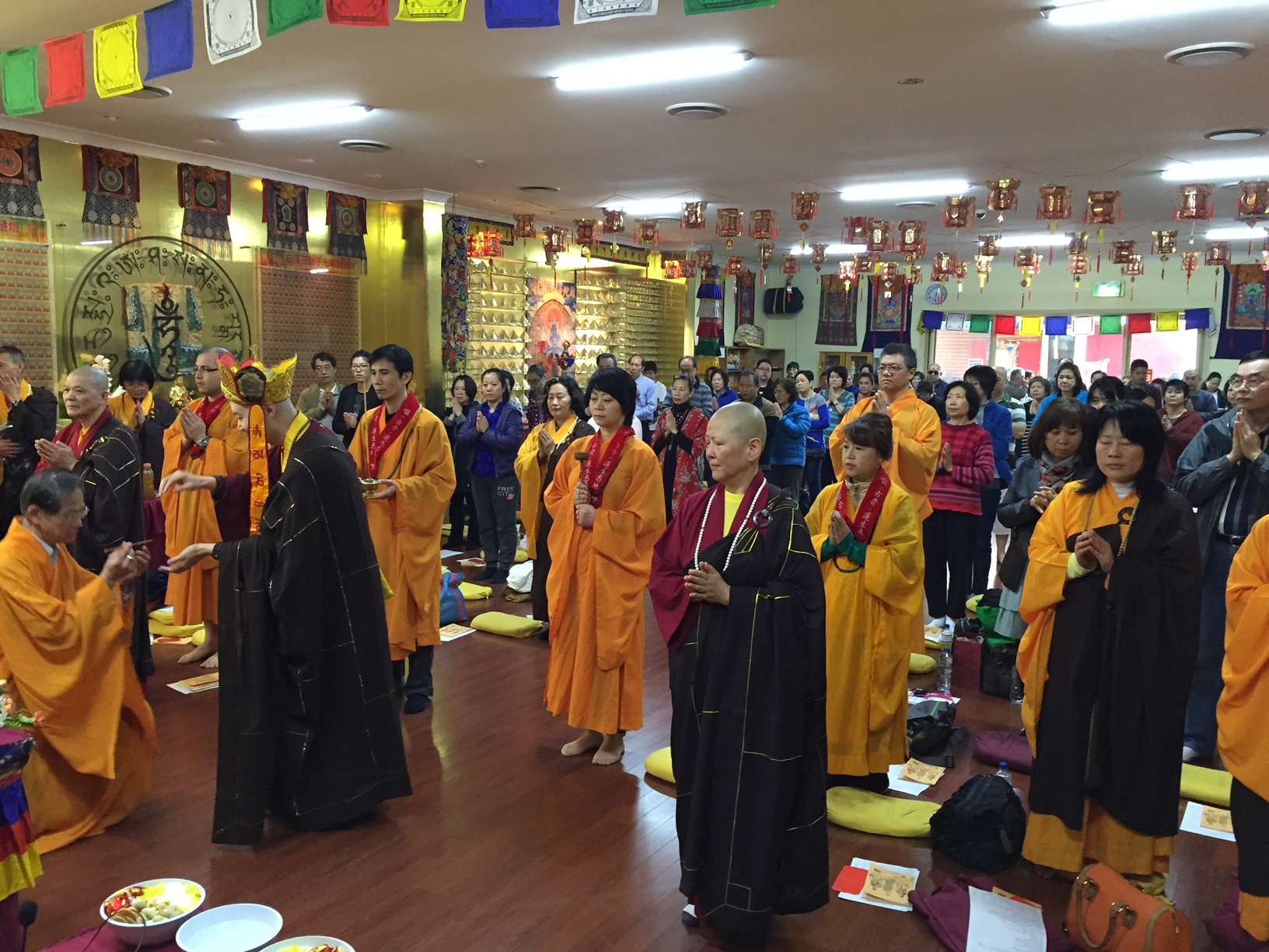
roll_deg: -3.2
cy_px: 476
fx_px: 1063
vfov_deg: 48.2
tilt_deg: -7.3
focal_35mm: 29
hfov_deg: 61.7
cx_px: 634
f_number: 2.2
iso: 250
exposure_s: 1/33
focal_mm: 4.15
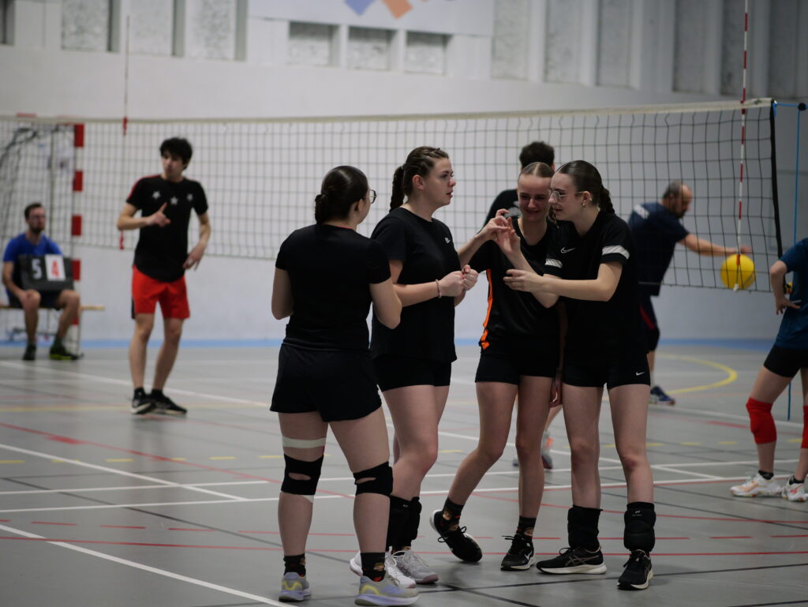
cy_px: 304
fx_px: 2616
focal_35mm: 112
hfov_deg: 17.6
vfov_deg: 13.2
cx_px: 404
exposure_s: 1/500
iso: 800
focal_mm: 56
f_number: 1.4
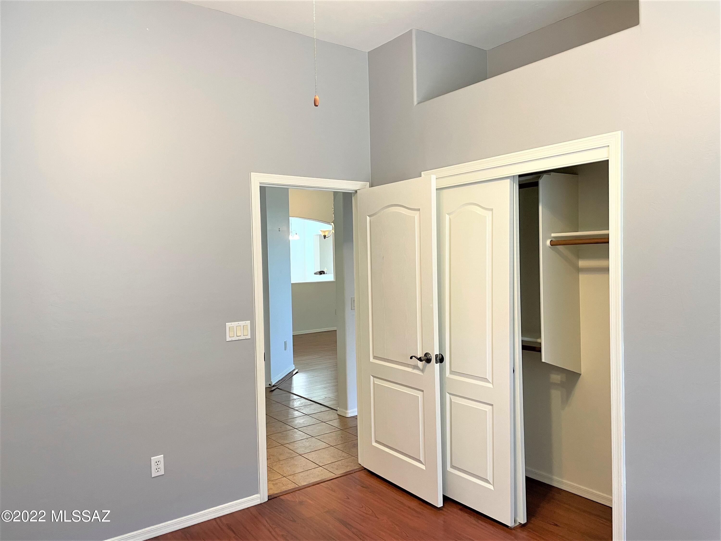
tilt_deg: +0.2
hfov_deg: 67.3
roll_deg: +1.3
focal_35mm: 26
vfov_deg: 53.1
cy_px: 270
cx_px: 360
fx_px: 542
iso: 125
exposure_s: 1/60
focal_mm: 4.2
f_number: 1.6
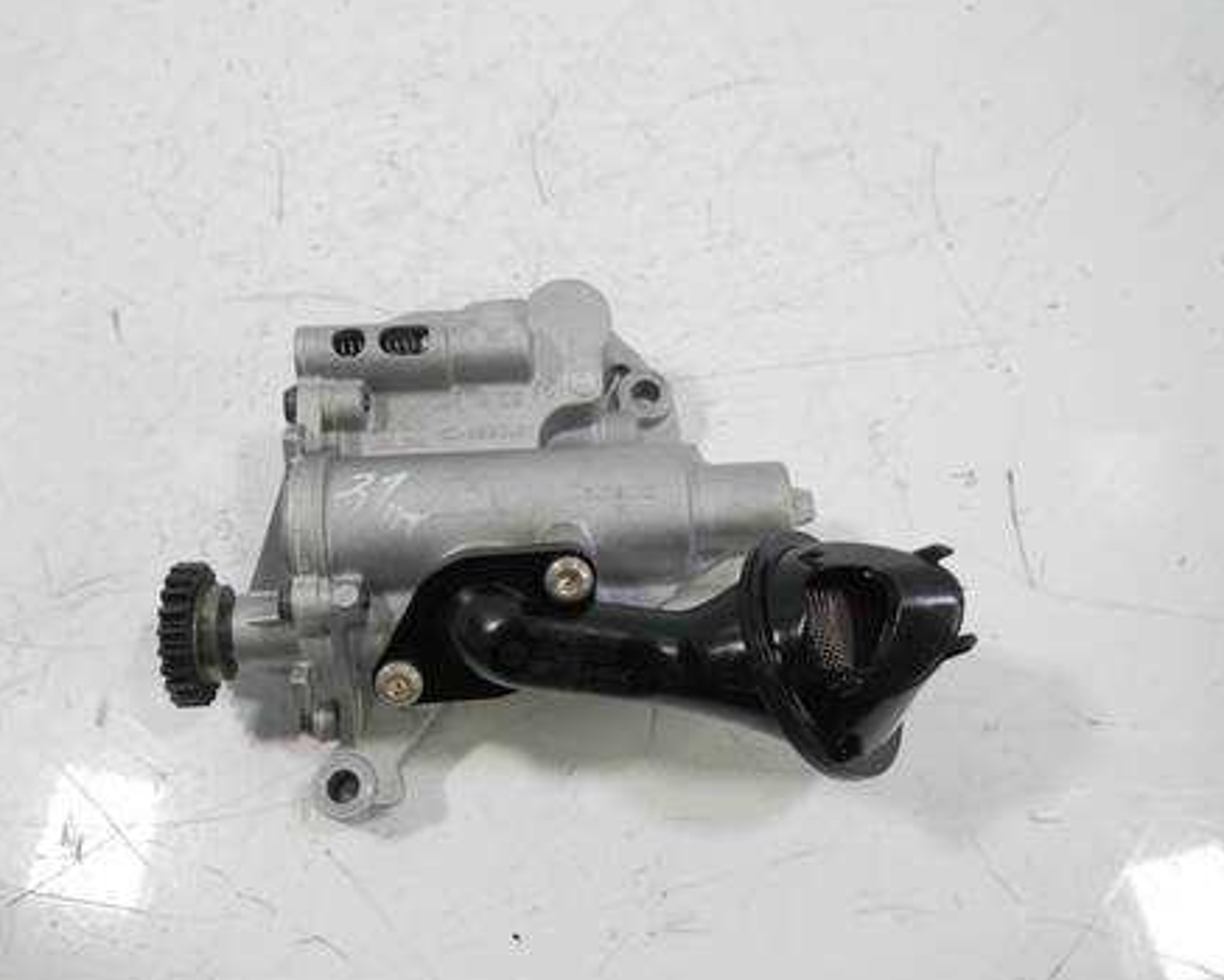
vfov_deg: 48.5
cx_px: 555
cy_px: 496
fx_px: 1087
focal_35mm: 30
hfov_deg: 58.6
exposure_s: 1/125
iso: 1000
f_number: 3.5
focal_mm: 14
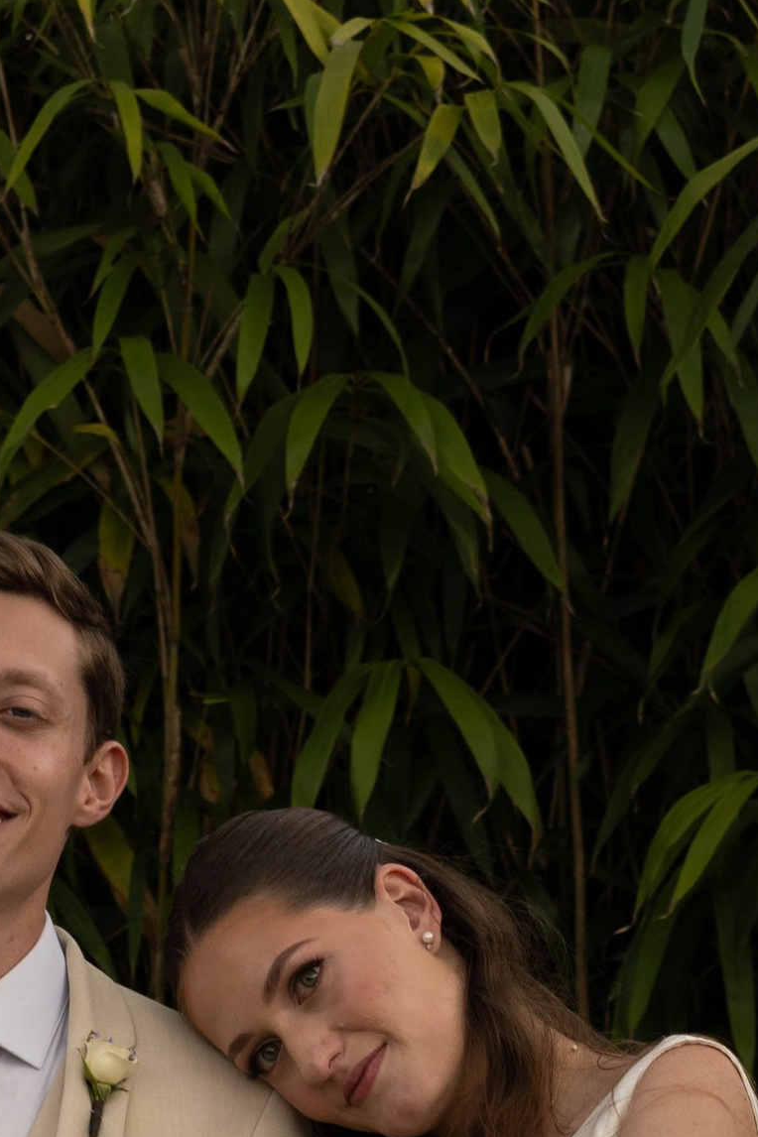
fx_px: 6506
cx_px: 423
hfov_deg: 6.7
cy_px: 1727
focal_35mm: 206
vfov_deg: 9.7
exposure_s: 1/640
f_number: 4
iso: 100
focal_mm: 41
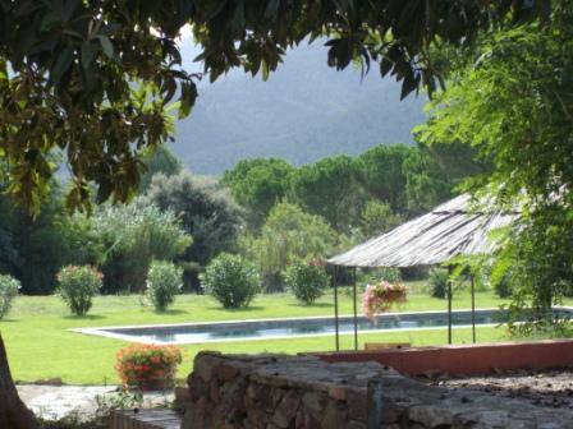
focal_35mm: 108
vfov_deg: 13.7
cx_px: 286
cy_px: 214
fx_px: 1788
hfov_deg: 18.2
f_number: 4.8
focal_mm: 18
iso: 160
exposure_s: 1/320
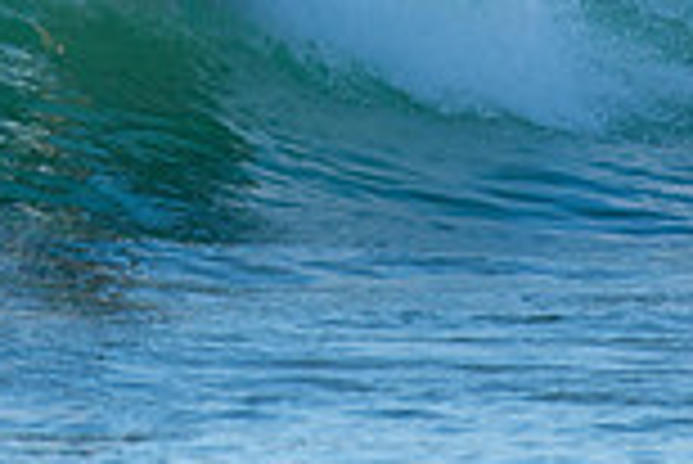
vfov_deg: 0.5
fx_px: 54335
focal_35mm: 2820
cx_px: 22
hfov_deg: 0.7
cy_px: -137
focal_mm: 500
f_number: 5.6
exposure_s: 1/1000
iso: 280
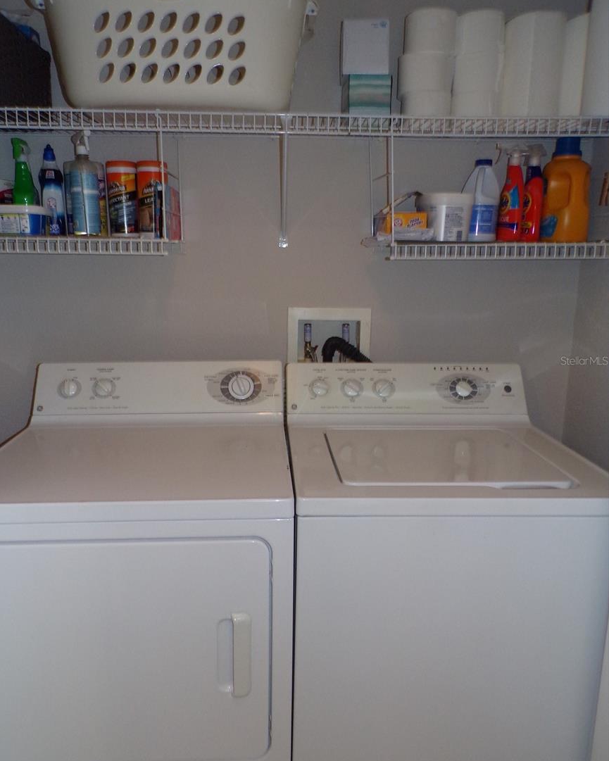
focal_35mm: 26
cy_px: 360
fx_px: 586
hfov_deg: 54.9
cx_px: 294
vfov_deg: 66.0
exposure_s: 1/34
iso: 200
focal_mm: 4.3
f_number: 3
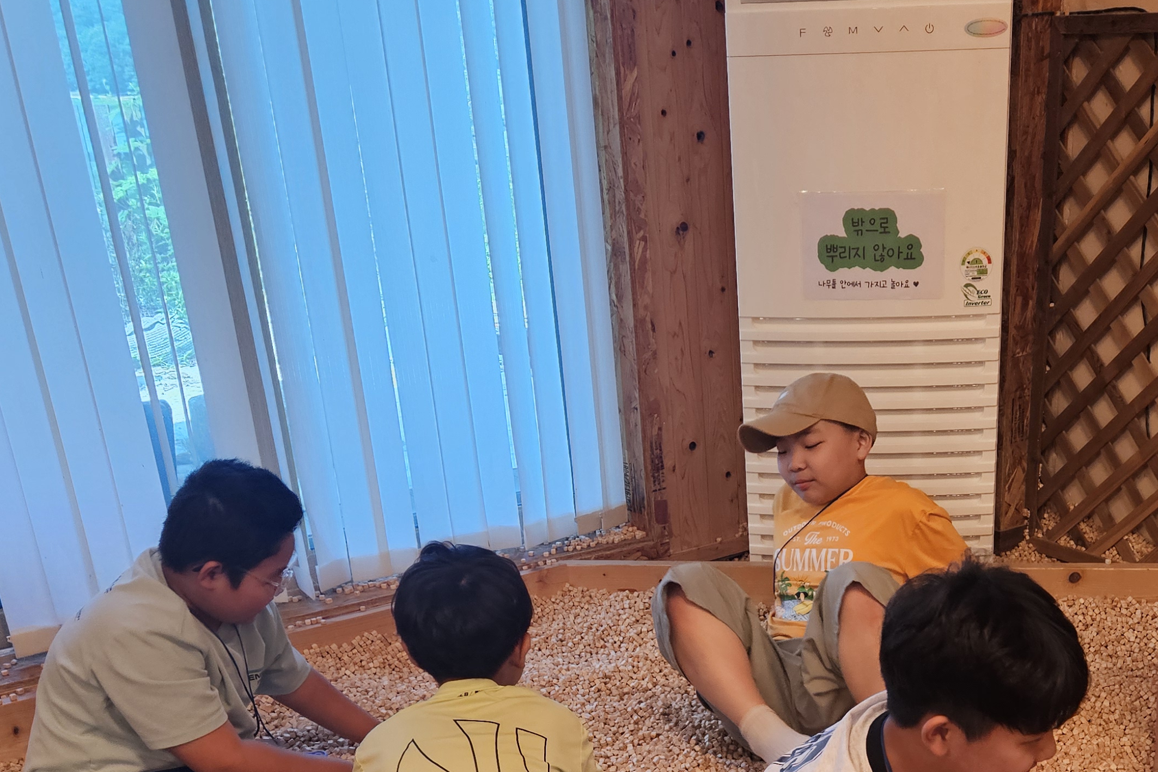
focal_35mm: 45
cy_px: 739
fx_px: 1448
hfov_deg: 42.7
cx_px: 816
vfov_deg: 28.4
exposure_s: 1/120
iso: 200
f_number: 1.8
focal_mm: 5.4
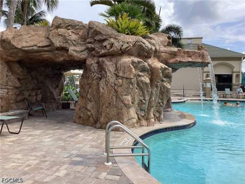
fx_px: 219
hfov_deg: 58.4
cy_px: 92
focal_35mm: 31
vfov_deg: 45.4
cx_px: 122
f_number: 2.4
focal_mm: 3.3
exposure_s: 1/849
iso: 25
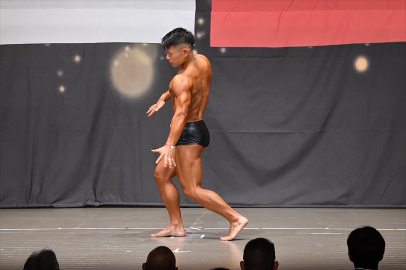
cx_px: 203
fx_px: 2446
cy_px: 135
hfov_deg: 9.5
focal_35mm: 217
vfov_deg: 6.3
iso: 8000
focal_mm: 145
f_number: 5.6
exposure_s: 1/400
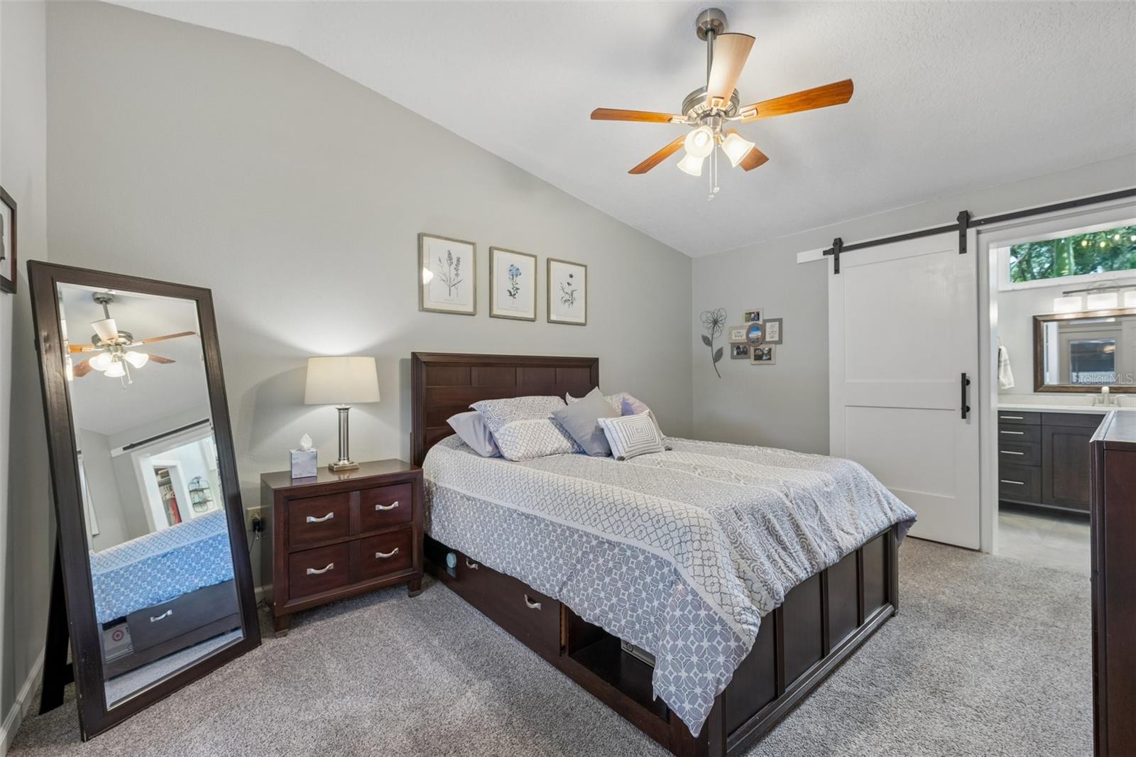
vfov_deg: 77.3
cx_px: 568
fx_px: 473
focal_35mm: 15
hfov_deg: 100.4
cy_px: 378
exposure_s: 1/20
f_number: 8
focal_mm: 15
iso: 800
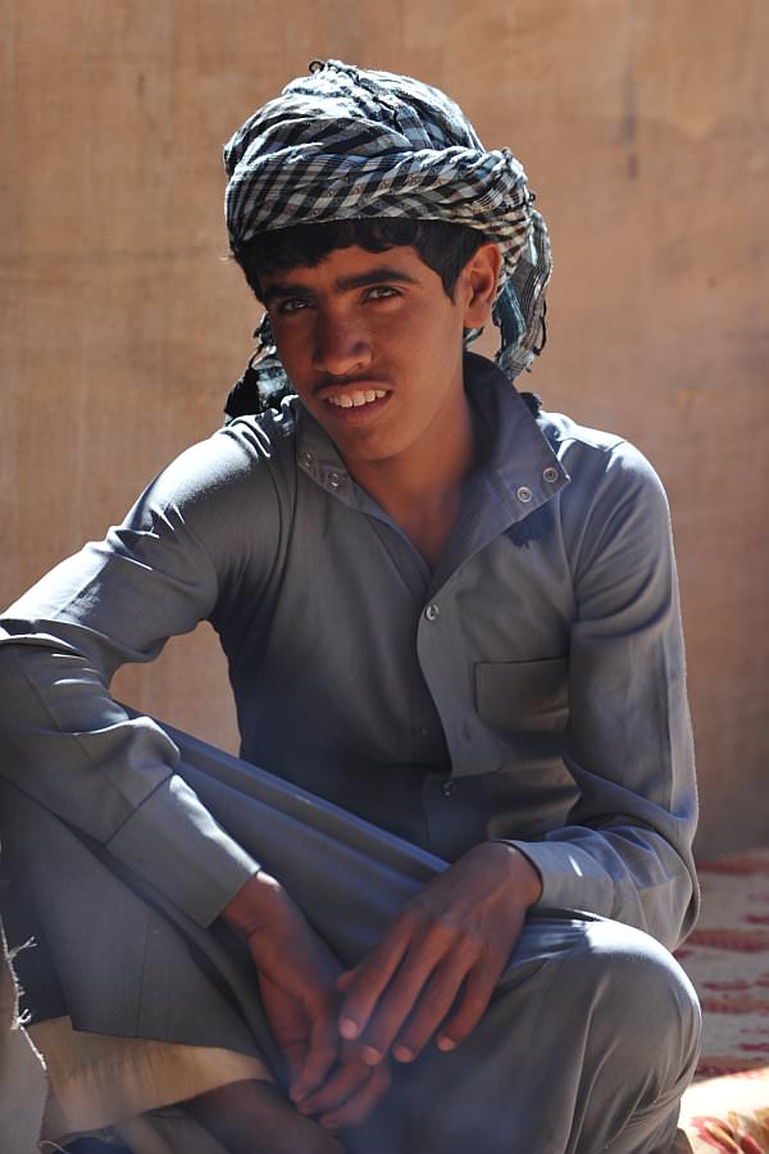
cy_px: 577
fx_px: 6408
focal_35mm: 200
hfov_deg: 6.9
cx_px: 384
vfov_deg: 10.3
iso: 200
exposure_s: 1/200
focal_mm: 200
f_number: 7.1
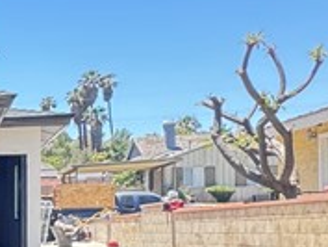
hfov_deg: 15.8
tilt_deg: +0.8
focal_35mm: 81
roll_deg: -0.8
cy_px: 210
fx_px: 768
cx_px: -406
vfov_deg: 18.0
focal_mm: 2.22
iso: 40
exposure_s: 1/177
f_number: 2.2
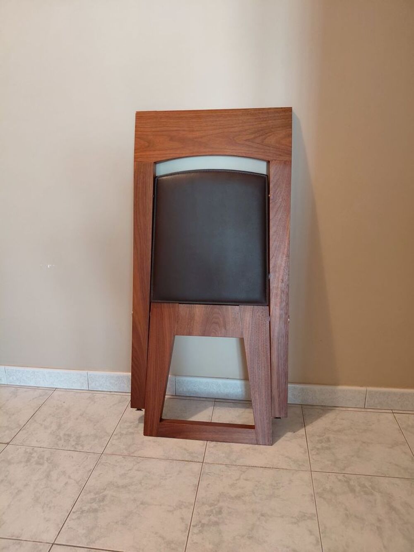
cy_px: 276
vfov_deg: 69.4
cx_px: 207
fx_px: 399
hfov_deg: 54.9
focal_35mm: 25
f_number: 1.8
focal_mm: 4.69
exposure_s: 1/50.1
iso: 400
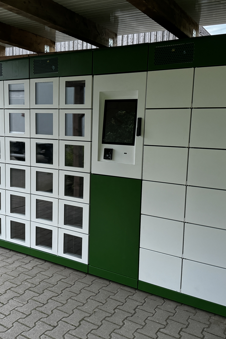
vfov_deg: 55.8
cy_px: 167
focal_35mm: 34
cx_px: 93
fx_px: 320
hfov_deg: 38.8
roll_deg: +0.4
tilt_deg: -7.0
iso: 500
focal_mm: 6.76
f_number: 1.78
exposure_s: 1/60
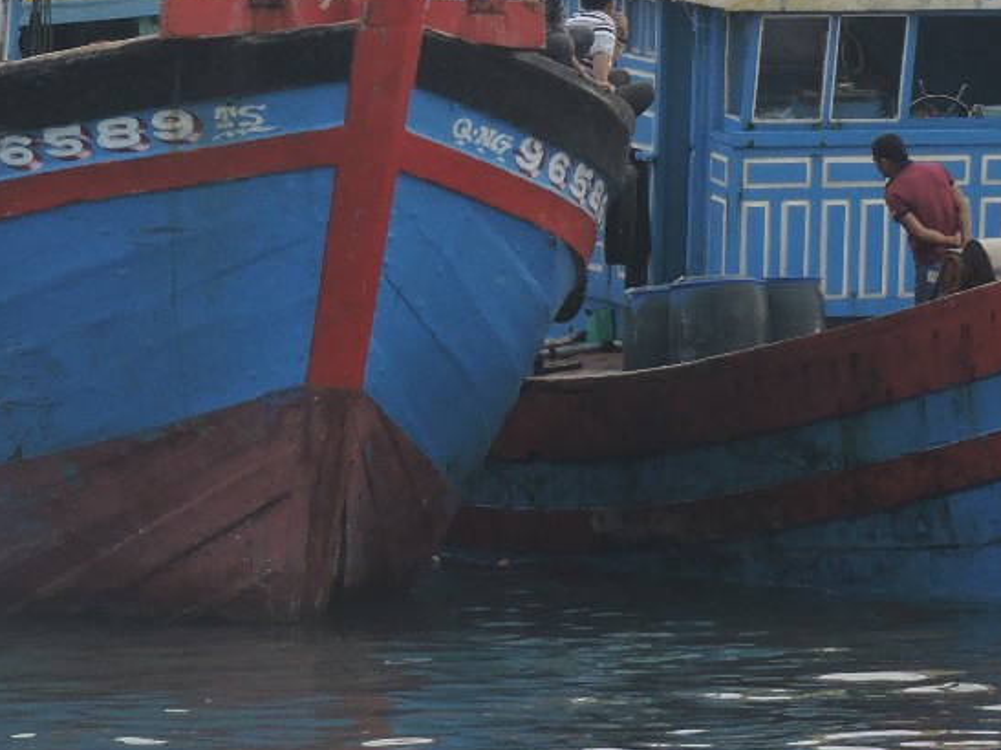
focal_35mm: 585
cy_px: -188
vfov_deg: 2.5
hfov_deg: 3.4
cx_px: 520
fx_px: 16913
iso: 100
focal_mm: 35.8
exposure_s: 1/125
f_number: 5.3
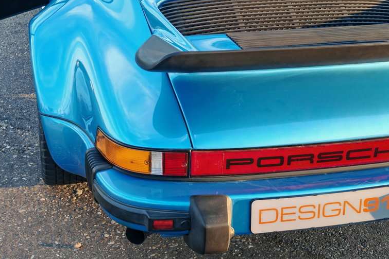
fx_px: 594
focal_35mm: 55
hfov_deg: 36.3
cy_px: 127
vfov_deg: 24.6
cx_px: 193
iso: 50
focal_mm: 5.4
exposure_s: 1/100
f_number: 1.6
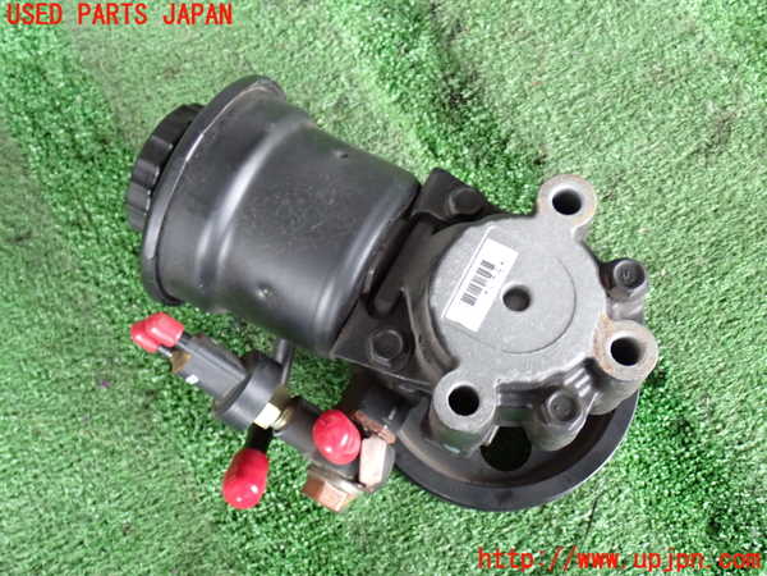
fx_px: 975
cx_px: 384
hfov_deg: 42.9
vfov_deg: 32.9
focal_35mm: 44
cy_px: 288
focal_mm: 7.84
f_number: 2.9
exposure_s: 1/40
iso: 800
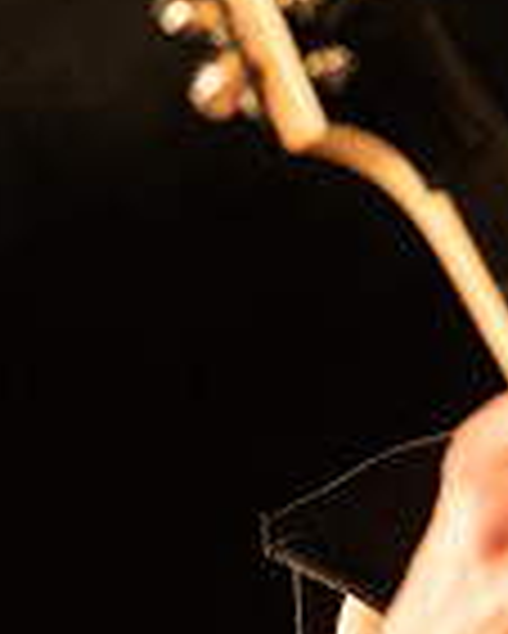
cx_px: 1088
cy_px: 299
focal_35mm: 386
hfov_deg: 4.0
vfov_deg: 5.0
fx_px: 7246
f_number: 3.2
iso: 3200
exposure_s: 1/320
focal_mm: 100
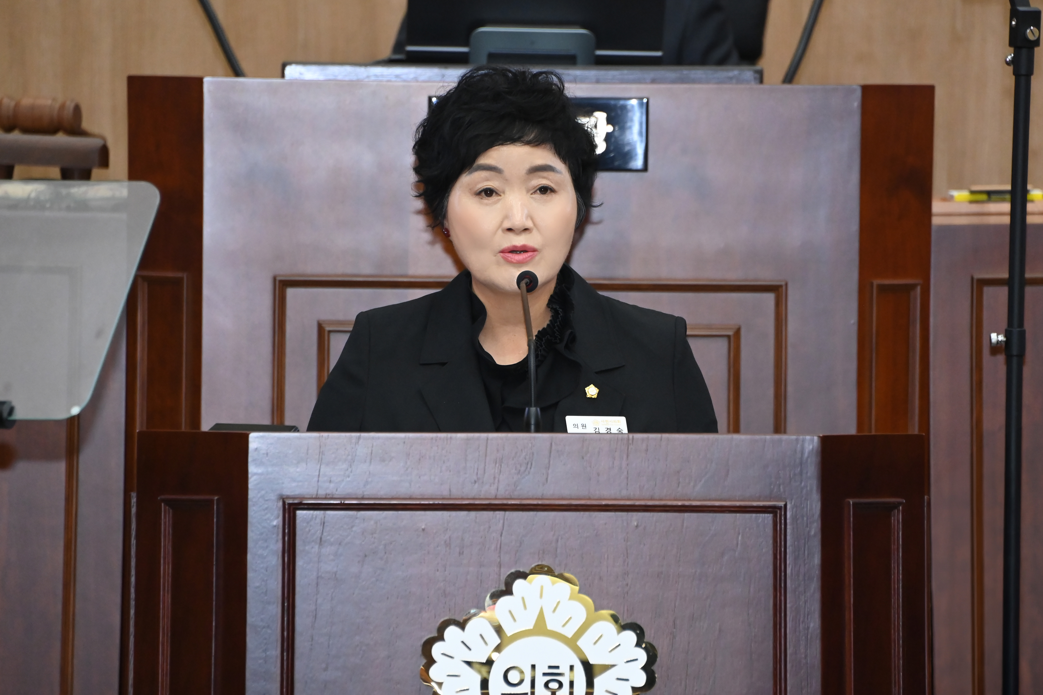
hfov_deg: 6.9
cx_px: 522
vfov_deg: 4.6
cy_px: 348
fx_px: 8691
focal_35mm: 300
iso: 6400
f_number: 6.3
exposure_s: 1/200
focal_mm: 300
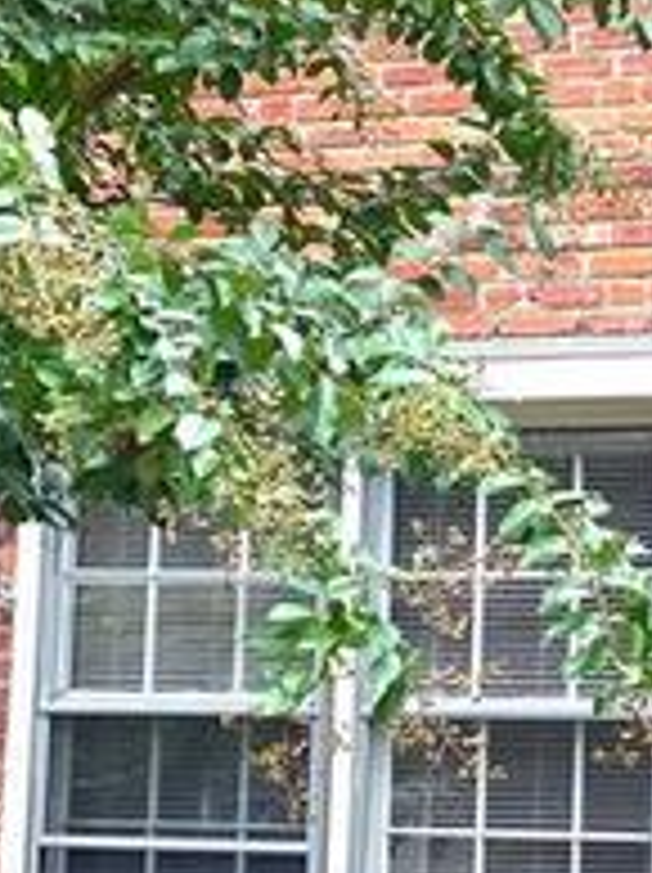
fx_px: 4505
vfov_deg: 11.1
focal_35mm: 179
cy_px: 371
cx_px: 854
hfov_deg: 8.2
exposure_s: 1/122
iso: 40
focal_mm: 6
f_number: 2
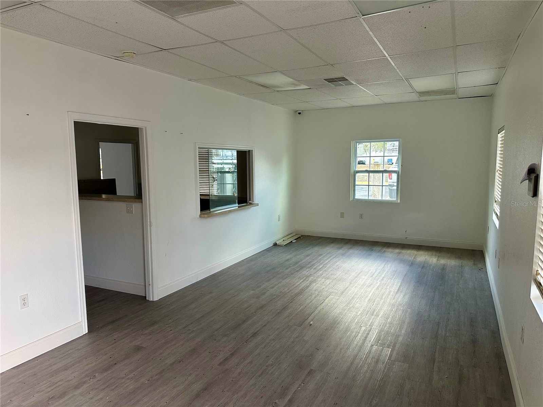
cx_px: 272
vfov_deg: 56.8
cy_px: 204
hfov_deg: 71.6
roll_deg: +0.3
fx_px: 376
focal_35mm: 24
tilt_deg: -6.2
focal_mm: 6.86
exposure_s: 1/119
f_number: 1.78
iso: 250
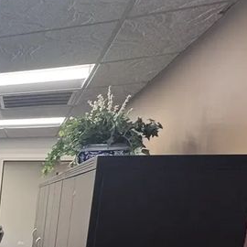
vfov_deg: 33.4
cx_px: -175
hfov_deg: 23.3
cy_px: 239
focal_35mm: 47
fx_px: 379
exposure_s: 1/100
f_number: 2.2
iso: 160
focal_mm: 2.22
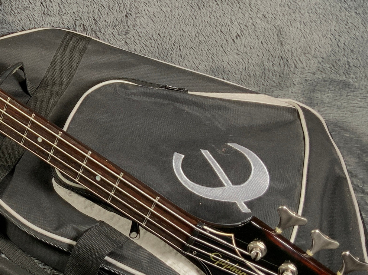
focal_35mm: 75
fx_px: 797
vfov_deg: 19.5
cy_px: 70
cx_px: 3
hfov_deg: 24.8
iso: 64
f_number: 1.8
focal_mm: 3
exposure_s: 1/78
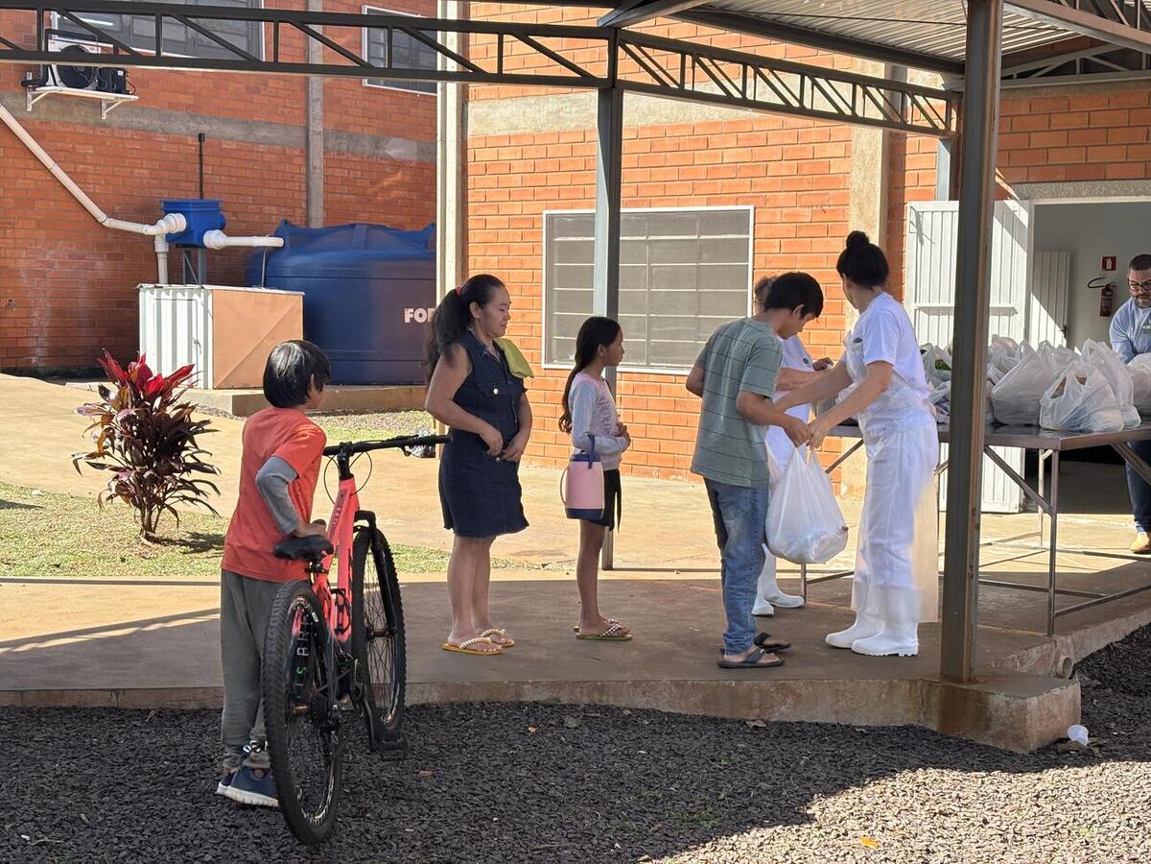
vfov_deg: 28.0
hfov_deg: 36.8
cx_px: 576
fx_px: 1729
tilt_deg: -5.1
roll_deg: -0.6
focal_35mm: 52
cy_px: 432
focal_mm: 5.96
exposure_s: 1/1058
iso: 32
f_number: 1.6
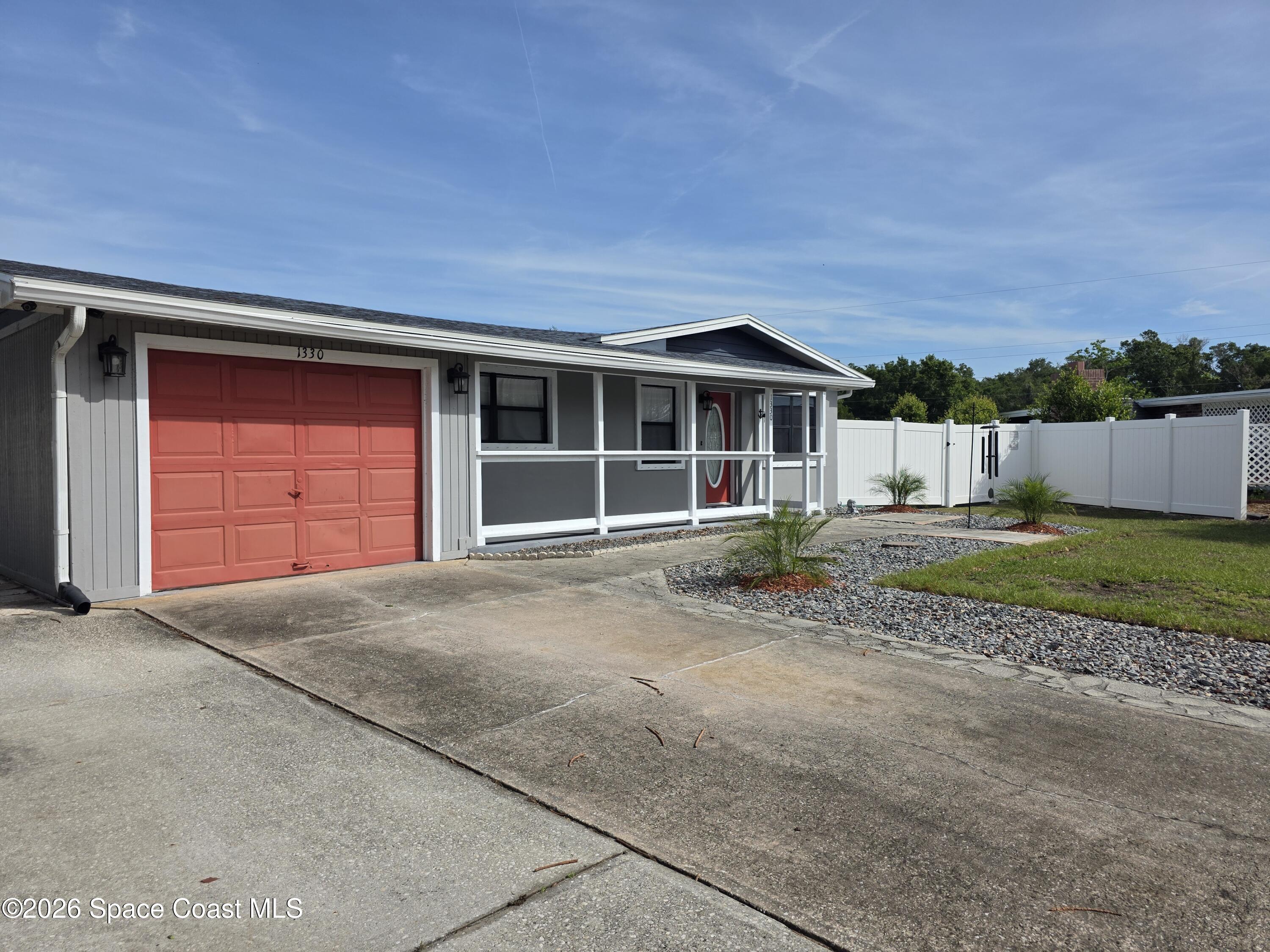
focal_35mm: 23
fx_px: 844
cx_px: 635
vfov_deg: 58.9
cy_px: 476
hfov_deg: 73.9
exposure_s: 1/7333
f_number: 1.7
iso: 80
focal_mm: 6.3
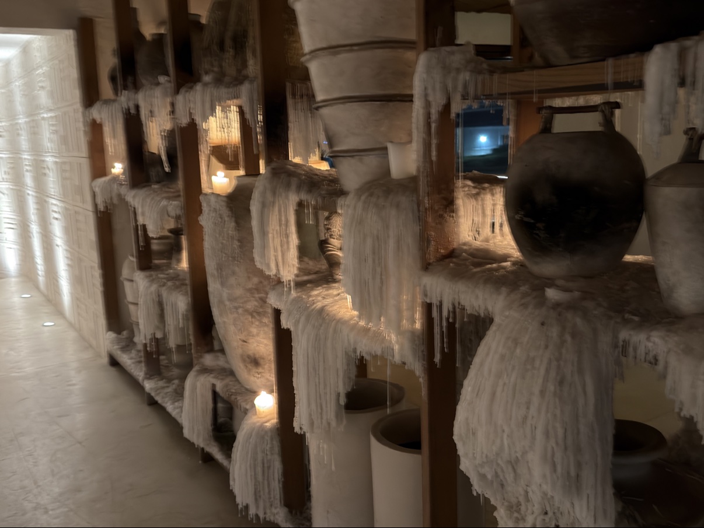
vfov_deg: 40.7
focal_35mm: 35
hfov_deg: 52.6
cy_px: 264
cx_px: 352
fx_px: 712
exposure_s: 1/20
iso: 640
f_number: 1.78
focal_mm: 6.76
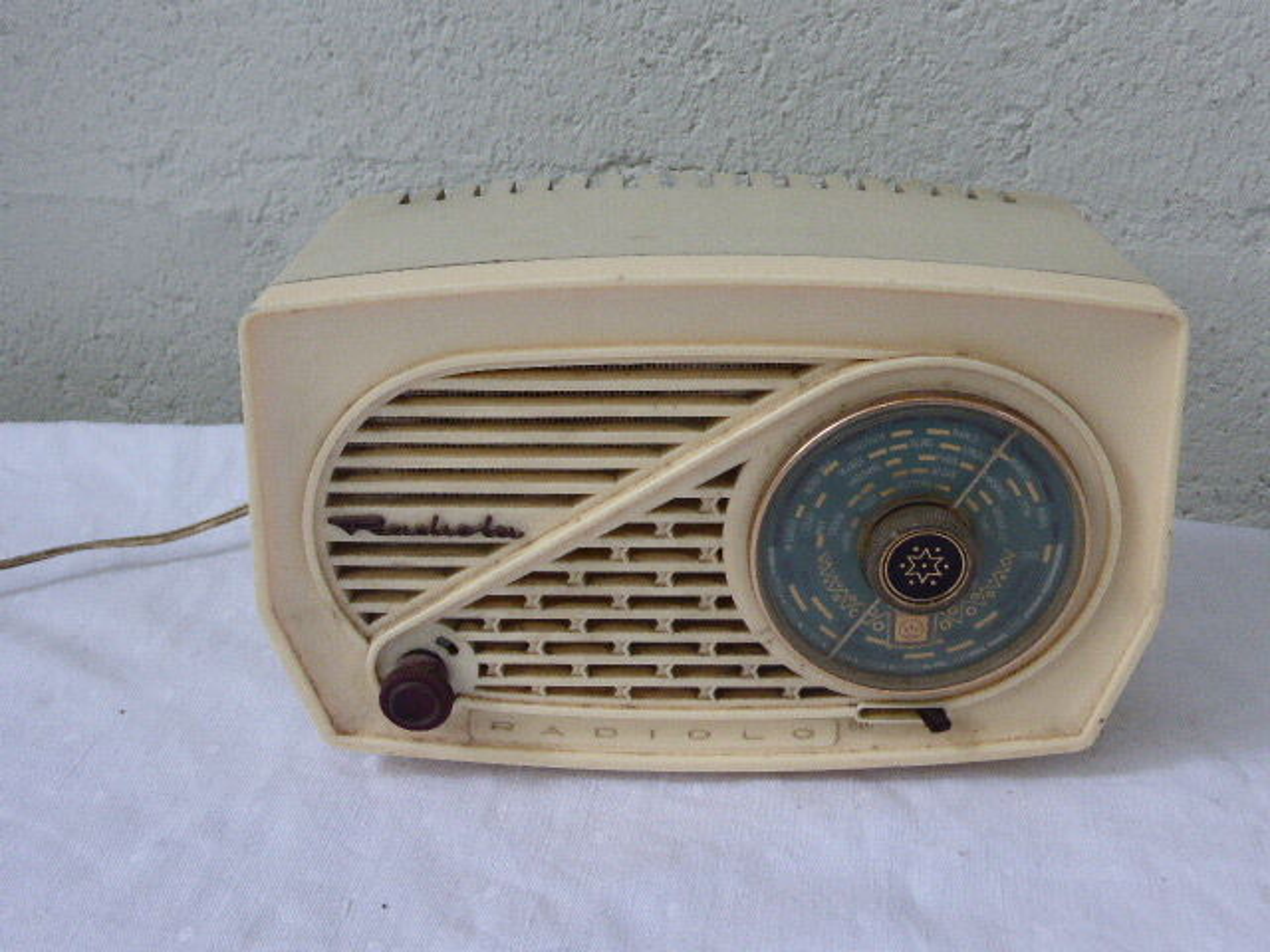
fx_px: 1468
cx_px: 635
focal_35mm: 40
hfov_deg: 46.8
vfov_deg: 36.0
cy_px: 476
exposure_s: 1/60
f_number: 3.9
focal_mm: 6.9
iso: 400
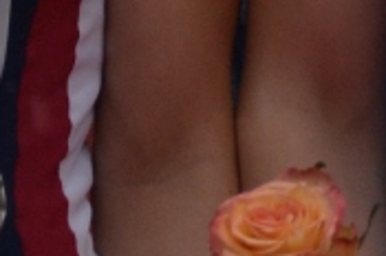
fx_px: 14127
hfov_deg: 1.6
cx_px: 165
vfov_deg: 1.0
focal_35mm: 1320
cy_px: -337
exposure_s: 1/500
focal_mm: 150
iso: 720
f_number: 5.6
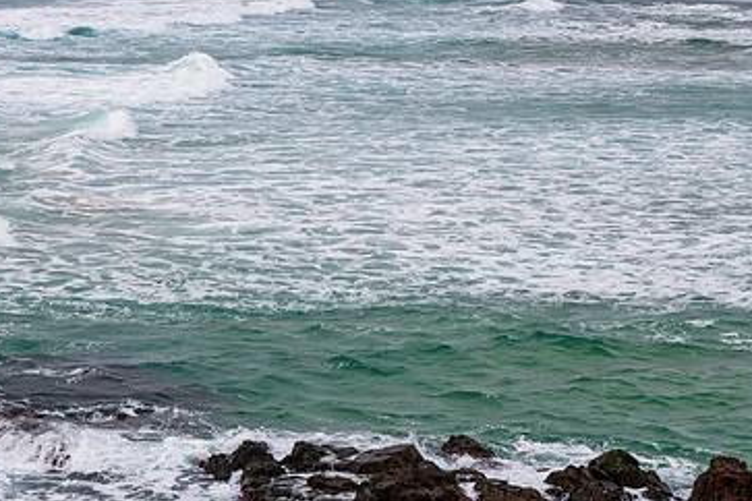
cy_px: 140
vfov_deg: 12.1
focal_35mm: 113
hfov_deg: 18.0
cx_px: 176
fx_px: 2360
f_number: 7.1
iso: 400
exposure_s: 1/640
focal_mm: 70
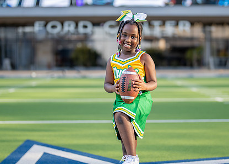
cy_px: 84
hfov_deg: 22.4
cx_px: 130
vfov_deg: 16.1
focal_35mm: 89
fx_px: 579
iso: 100
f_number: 1.2
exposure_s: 1/2000
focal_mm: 50
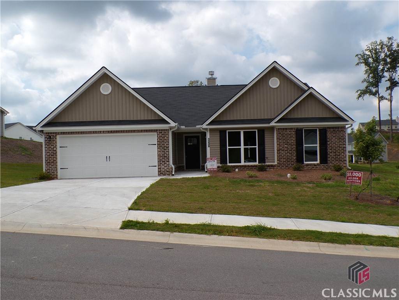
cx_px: 200
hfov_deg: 56.8
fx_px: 369
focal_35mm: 32
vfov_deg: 44.2
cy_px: 150
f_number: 4.8
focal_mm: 5.8
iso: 100
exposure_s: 1/680
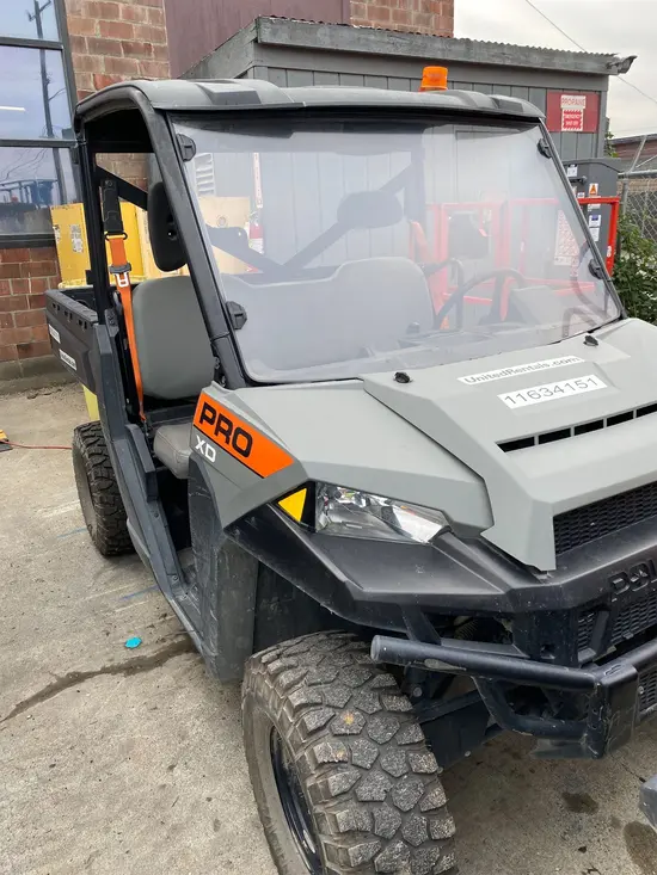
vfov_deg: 67.3
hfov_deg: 53.1
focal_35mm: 26
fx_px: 658
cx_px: 328
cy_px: 438
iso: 32
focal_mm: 4.25
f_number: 1.8
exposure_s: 1/597
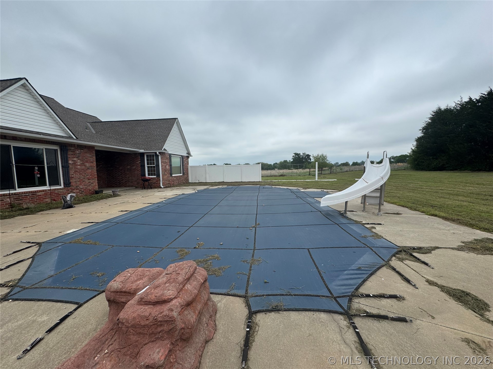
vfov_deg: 85.7
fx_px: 199
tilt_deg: -5.4
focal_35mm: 14
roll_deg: +0.9
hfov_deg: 102.1
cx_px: 246
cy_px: 184
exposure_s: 1/1927
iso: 50
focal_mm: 2.22
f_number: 2.2
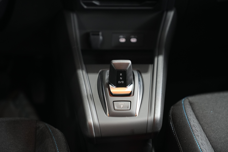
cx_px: 114
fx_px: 443
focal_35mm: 70
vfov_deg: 19.5
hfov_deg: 28.8
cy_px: 76
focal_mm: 70
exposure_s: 1/80
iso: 3200
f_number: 2.8
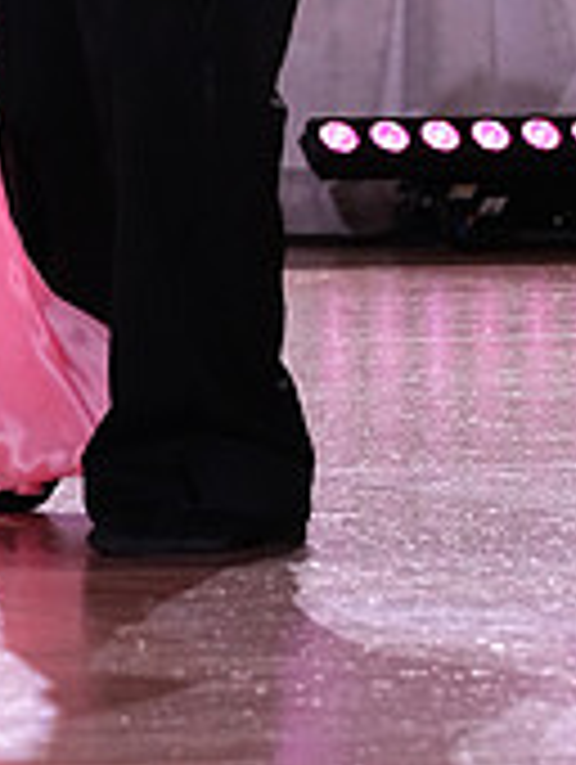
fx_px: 13323
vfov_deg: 3.3
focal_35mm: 602
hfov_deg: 2.5
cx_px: -169
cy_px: -536
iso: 3200
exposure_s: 1/200
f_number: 6.3
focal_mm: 184
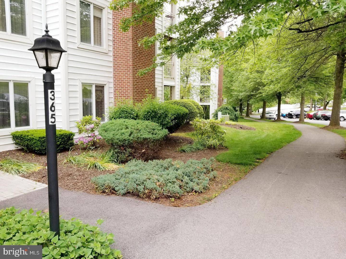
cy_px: 130
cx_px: 173
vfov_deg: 53.1
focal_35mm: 26
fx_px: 260
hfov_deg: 67.3
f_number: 1.7
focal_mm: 4.25
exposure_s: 1/129
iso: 50
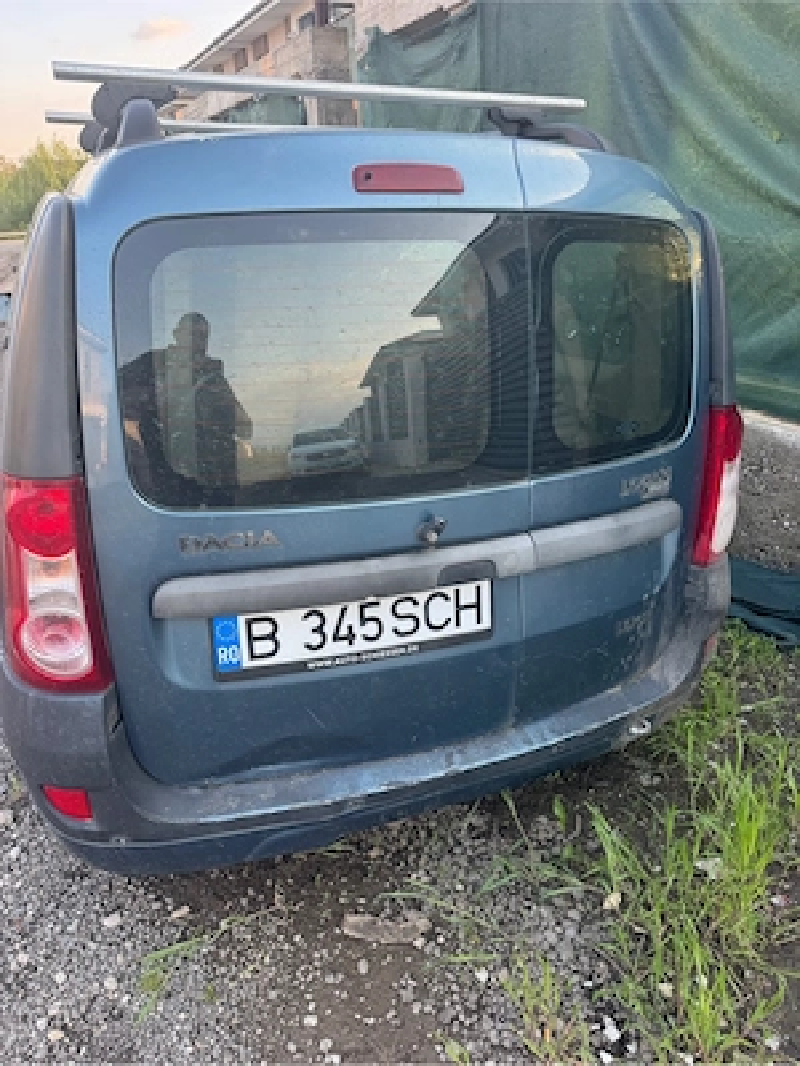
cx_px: 400
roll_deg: +2.3
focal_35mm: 24
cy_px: 533
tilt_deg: -24.3
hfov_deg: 56.8
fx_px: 740
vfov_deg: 71.6
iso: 64
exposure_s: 1/121
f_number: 1.78
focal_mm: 6.76
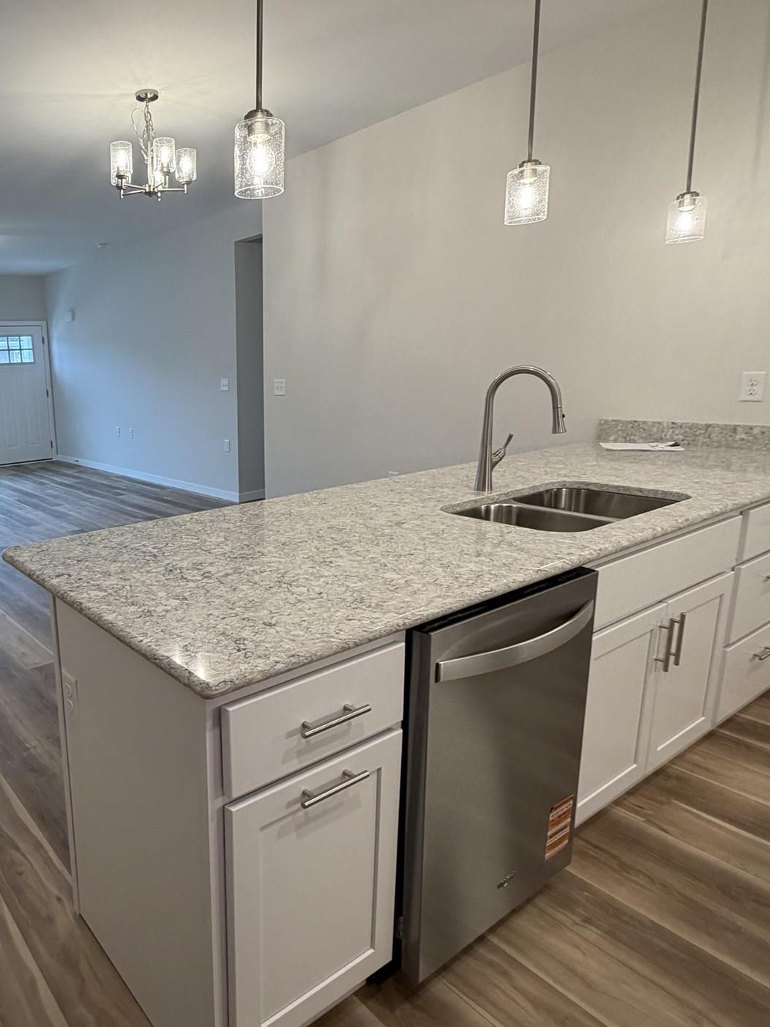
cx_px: 157
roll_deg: +2.7
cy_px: 516
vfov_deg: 73.9
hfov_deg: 54.9
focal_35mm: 23
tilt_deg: -11.6
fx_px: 682
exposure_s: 1/120
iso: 160
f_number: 2.2
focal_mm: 2.22
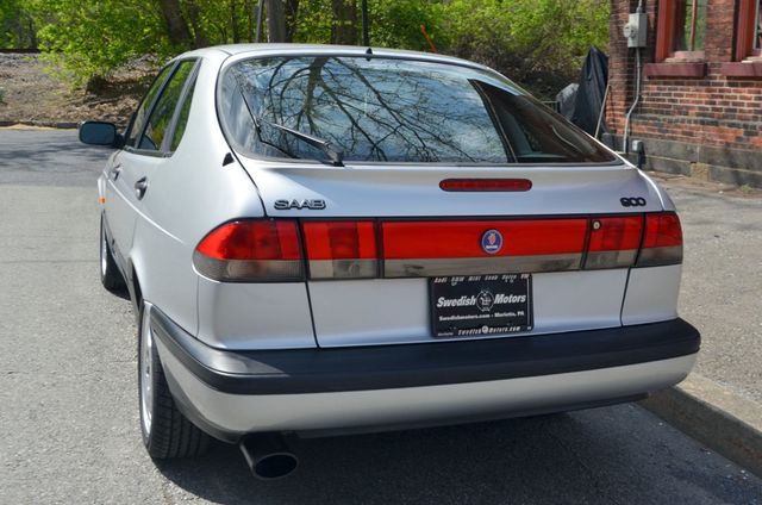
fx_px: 887
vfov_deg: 31.8
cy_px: 252
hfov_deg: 46.5
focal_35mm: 42
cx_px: 381
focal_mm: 28
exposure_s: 1/250
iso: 100
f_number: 8
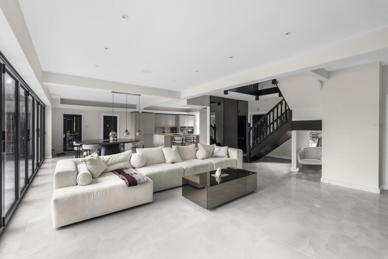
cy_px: 130
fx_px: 172
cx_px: 194
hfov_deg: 96.7
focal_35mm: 16
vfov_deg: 73.8
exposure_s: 1/4
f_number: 8
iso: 320
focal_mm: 16
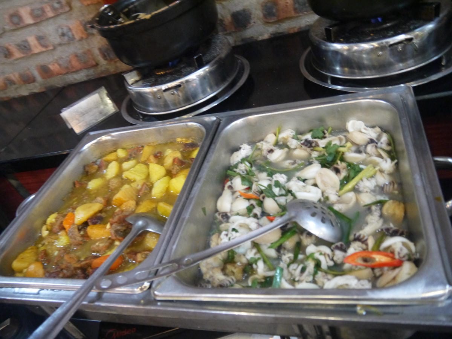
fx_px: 366
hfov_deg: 63.4
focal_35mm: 28
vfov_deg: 49.7
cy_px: 170
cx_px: 226
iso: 1600
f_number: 3.5
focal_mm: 14
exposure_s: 1/25
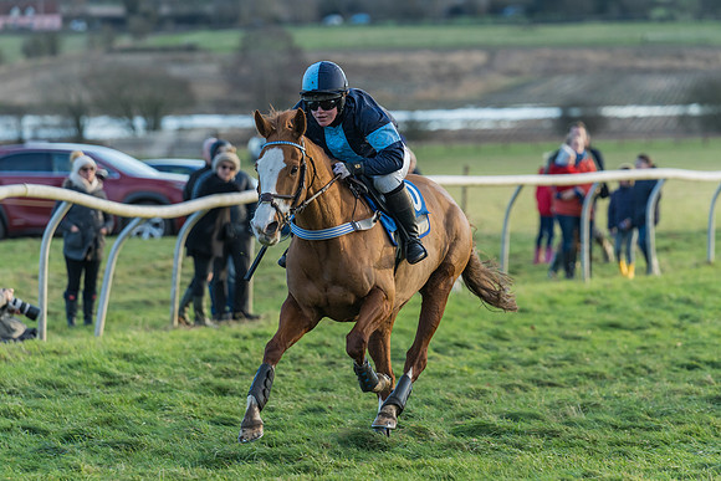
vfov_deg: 5.3
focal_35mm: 259
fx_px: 5188
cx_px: 343
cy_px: 210
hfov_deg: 8.0
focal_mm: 200
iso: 800
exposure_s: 1/1000
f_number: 4
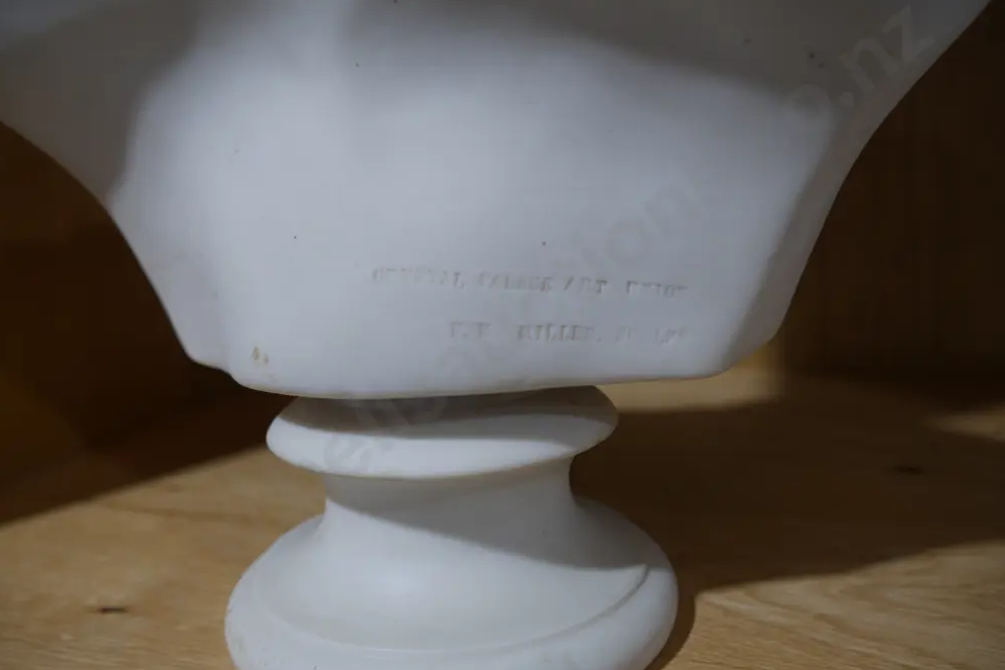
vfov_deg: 43.6
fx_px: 838
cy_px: 332
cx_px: 508
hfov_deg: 61.9
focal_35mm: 30
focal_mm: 14
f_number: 3.5
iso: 200
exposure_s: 1/60
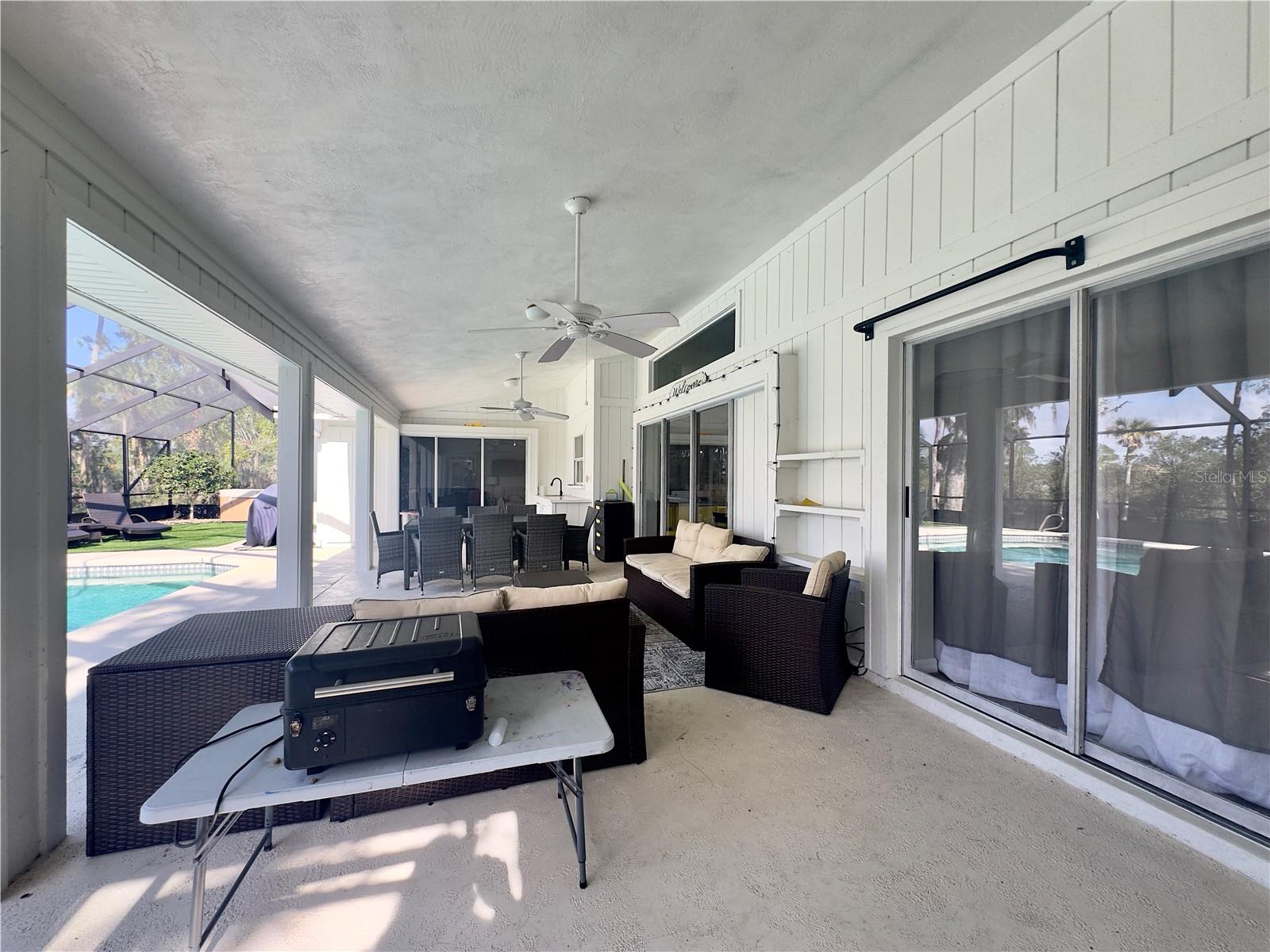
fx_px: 514
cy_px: 476
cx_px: 635
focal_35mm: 14
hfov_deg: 102.1
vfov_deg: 85.7
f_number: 2.2
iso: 40
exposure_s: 1/99
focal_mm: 2.22
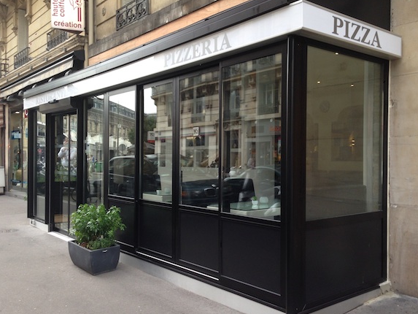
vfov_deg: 39.7
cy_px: 162
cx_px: 211
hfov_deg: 51.3
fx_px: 435
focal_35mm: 36
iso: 50
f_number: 2.4
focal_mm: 4.12
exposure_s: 1/120
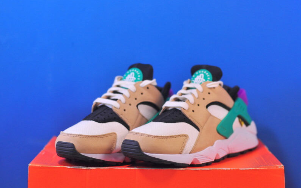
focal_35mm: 77
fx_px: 632
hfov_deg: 26.8
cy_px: 90
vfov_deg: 16.9
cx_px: 151
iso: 250
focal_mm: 50
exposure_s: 1/320
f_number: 2.5
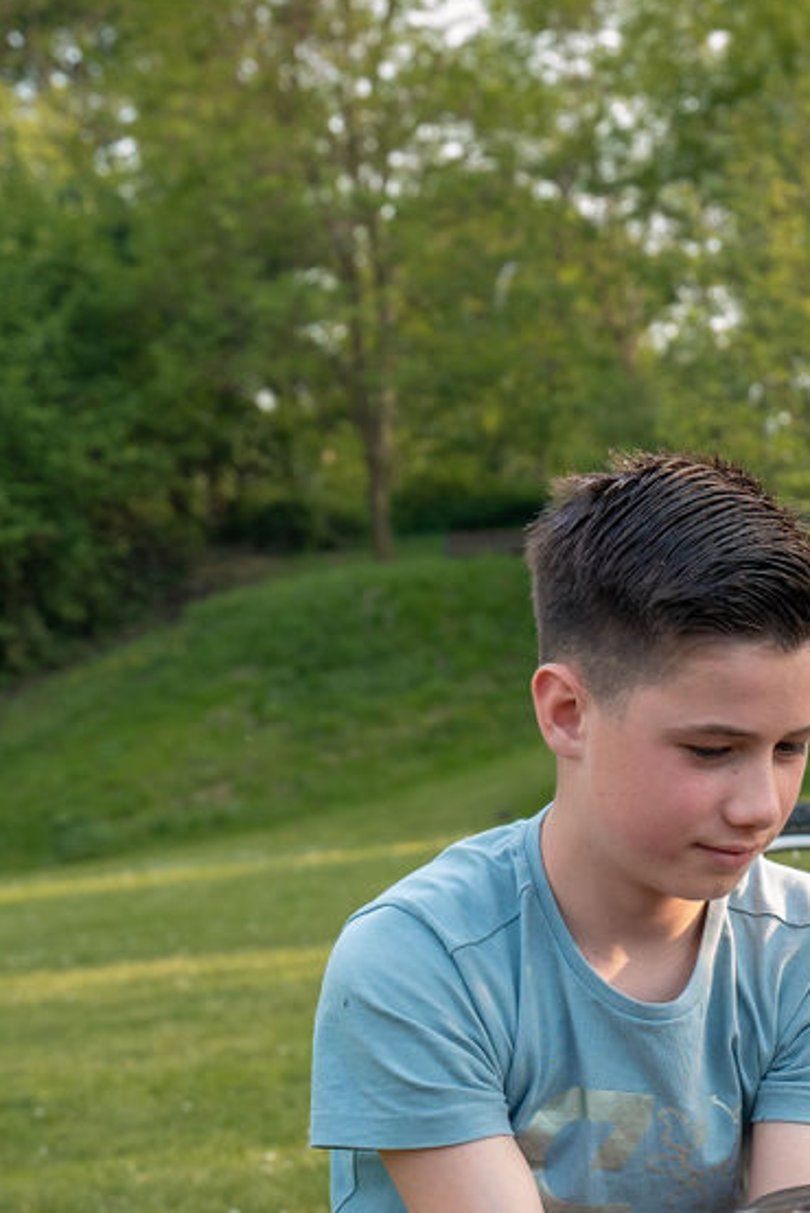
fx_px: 3640
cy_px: 949
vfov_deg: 18.8
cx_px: 731
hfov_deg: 12.6
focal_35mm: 108
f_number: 5
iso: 640
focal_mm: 39
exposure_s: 1/250
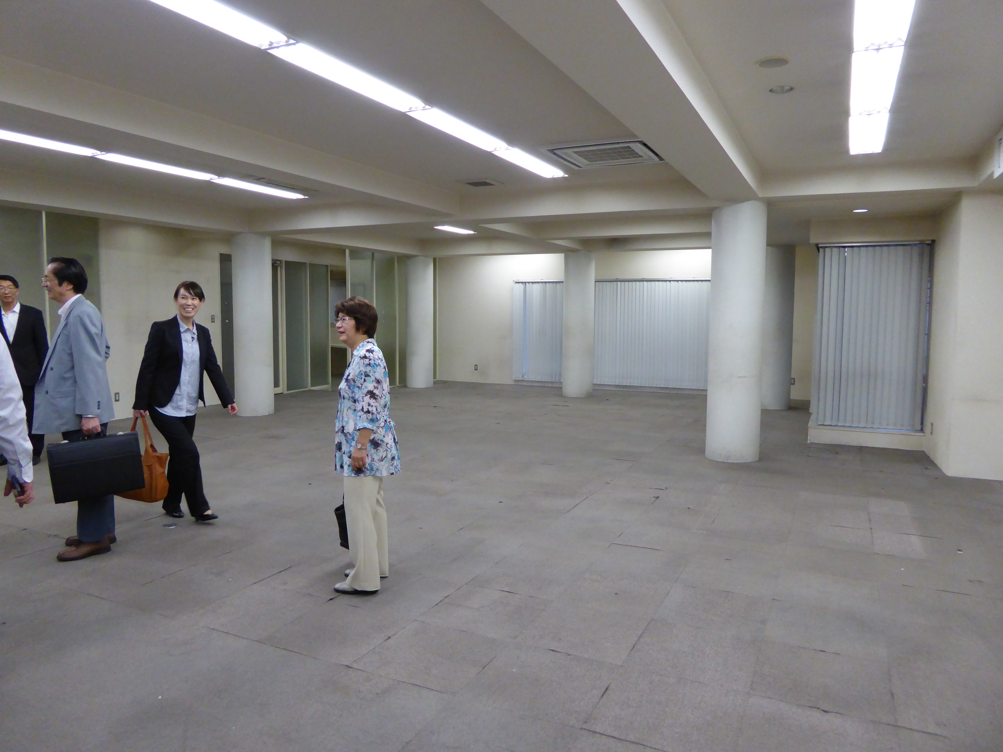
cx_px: 502
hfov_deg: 69.4
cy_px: 376
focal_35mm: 25
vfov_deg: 54.9
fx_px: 724
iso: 500
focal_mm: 4.3
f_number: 3.3
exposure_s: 1/125
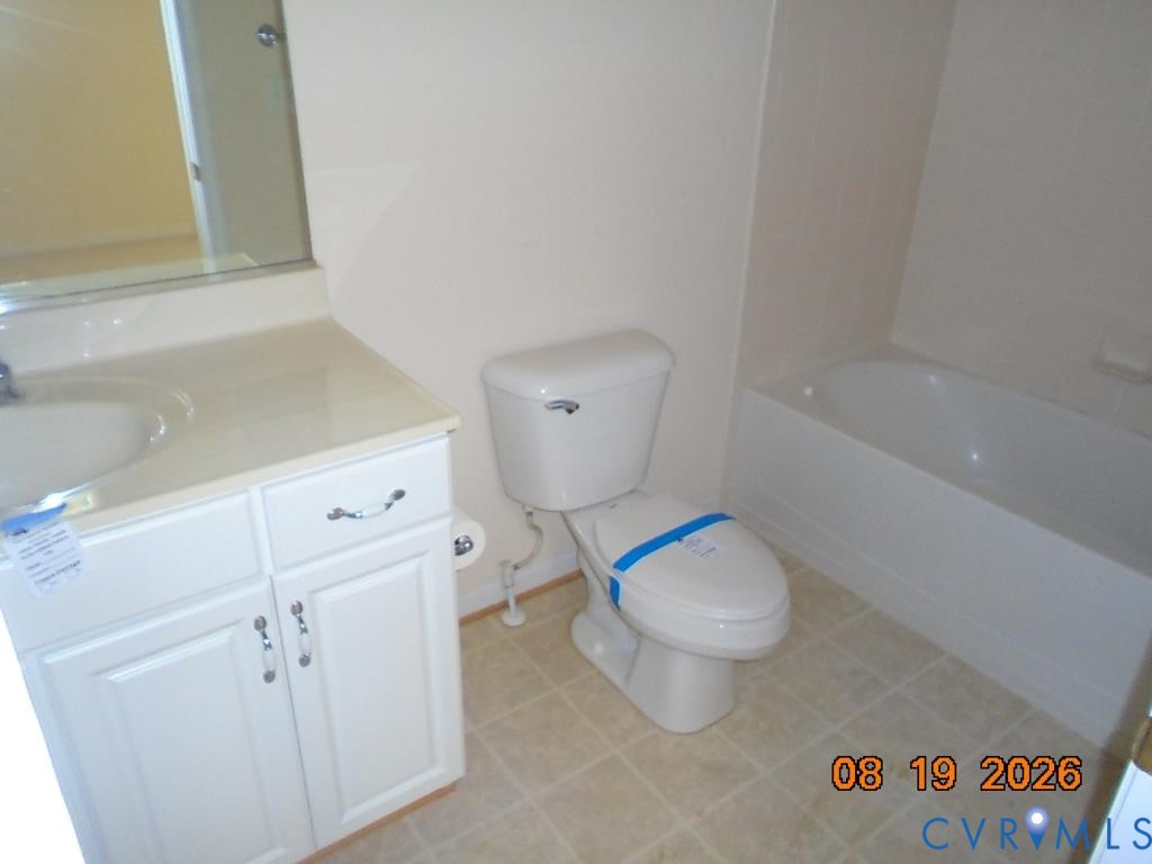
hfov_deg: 67.3
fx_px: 865
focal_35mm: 26
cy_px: 432
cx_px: 576
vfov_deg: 53.1
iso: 400
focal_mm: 4.6
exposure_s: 1/30
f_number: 3.2
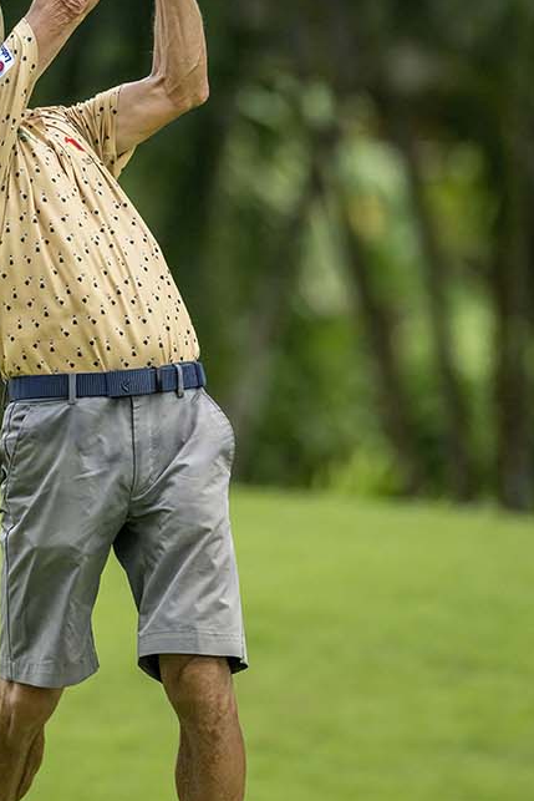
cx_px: -60
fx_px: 19924
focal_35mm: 896
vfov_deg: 2.3
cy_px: 136
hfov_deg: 1.5
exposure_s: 1/5000
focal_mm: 400
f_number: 3.5
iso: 6400
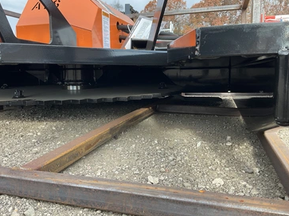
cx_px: 139
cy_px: 106
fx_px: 267
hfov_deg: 56.8
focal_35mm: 32
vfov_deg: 44.1
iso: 20
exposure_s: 1/142
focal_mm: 3
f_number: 1.8
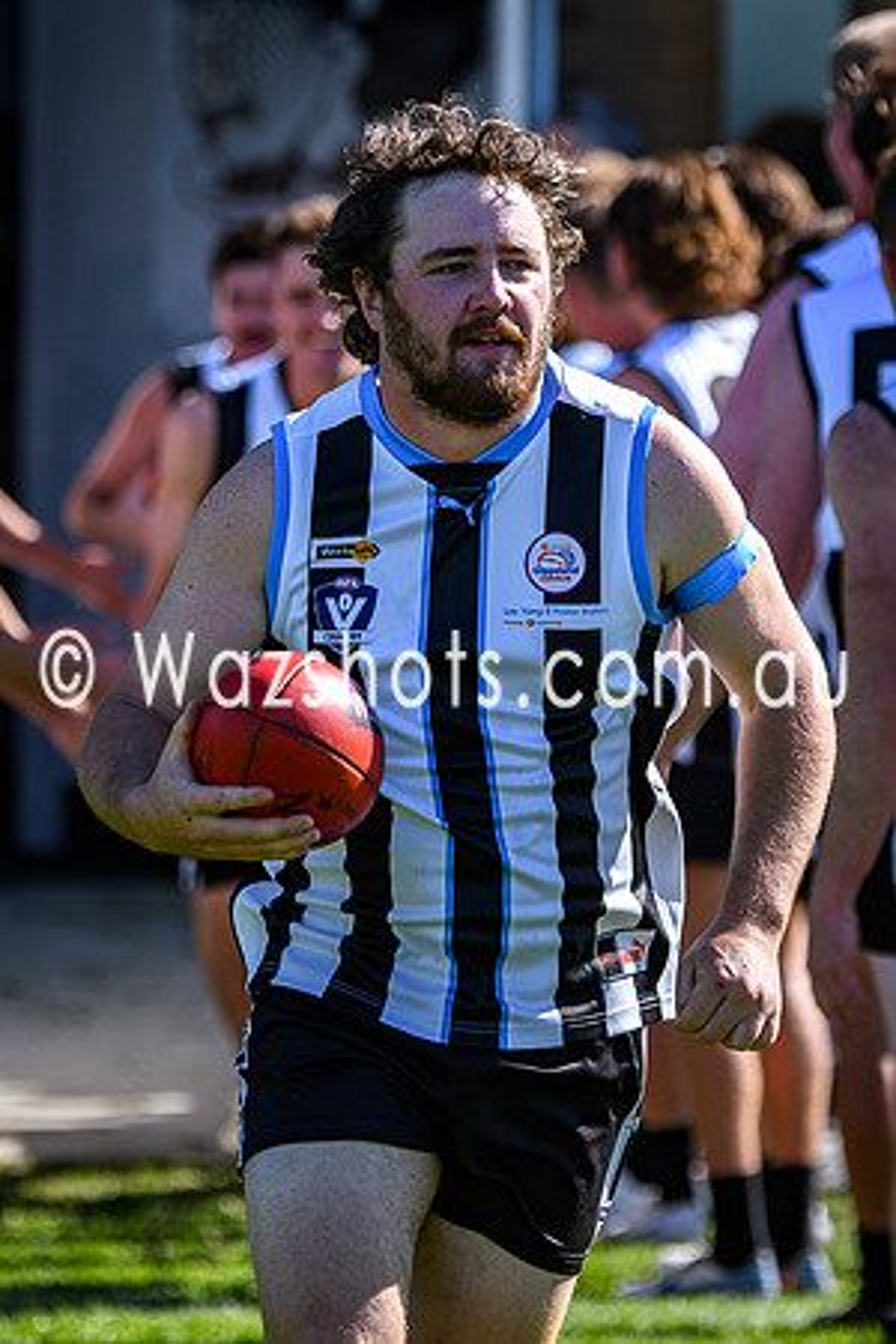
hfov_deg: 3.7
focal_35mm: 369
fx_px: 13785
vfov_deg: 5.6
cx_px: 483
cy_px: 543
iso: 200
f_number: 2.8
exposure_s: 1/2500
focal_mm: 135
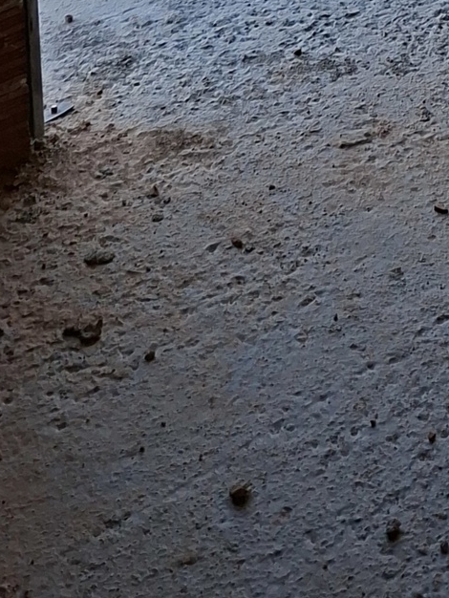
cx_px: 462
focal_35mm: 94
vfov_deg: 16.0
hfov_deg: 15.4
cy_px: -615
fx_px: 1625
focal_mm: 5.54
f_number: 1.8
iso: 50
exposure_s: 1/587
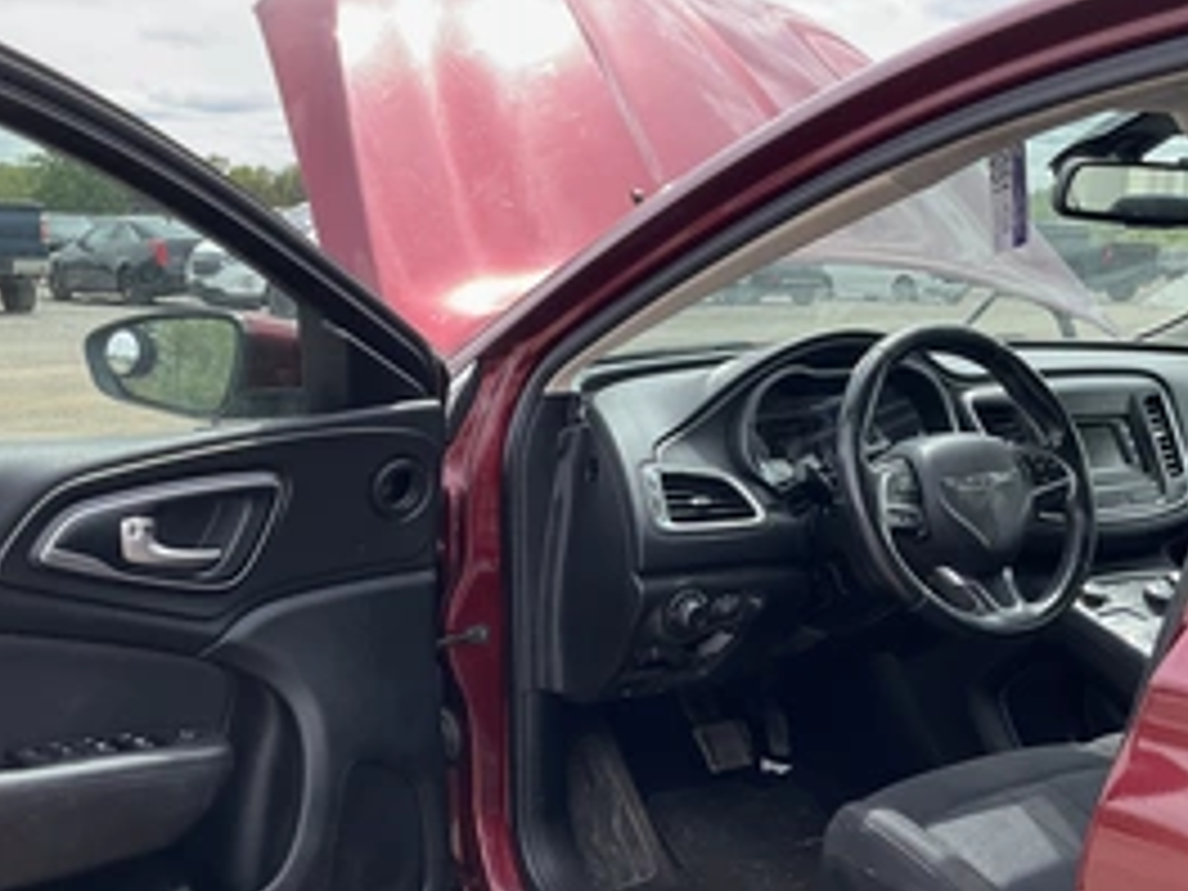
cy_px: 598
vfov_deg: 32.6
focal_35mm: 44
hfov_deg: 42.9
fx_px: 1510
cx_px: 562
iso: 25
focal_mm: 3
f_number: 1.8
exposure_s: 1/650
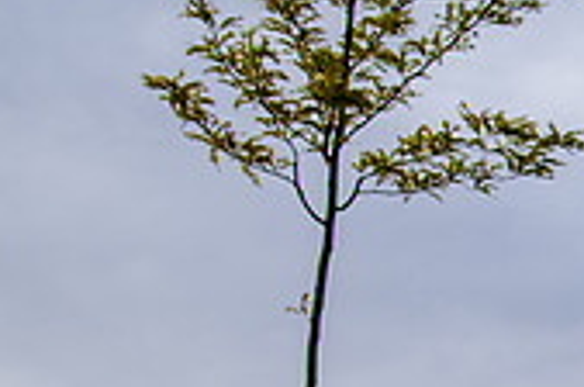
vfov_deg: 10.2
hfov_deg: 13.7
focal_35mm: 132
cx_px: 1086
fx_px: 2137
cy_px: 437
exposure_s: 1/640
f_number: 5.6
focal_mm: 34
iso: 200
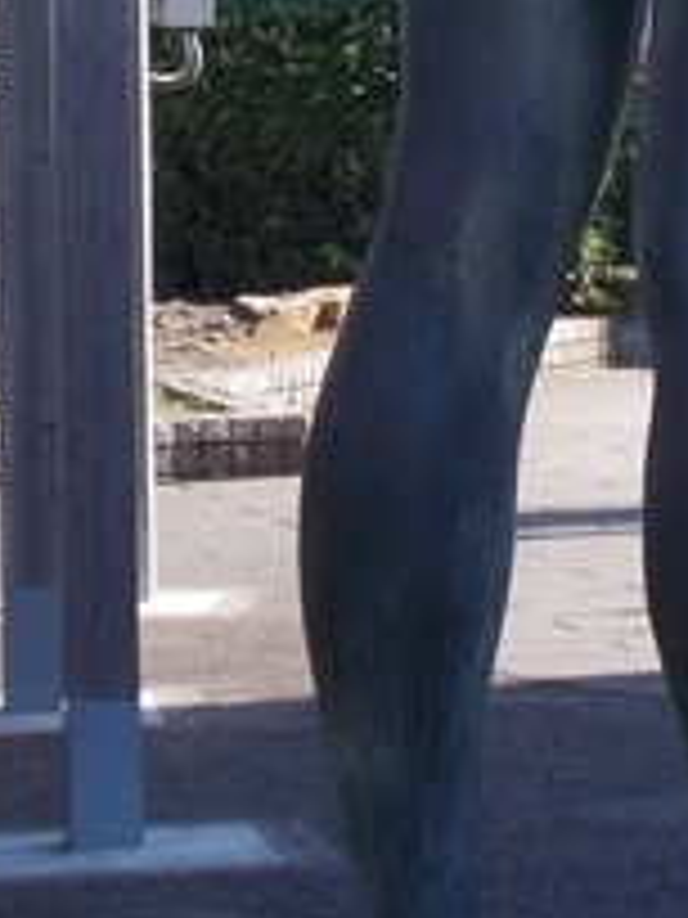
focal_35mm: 227
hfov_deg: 6.5
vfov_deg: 8.5
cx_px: 715
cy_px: -441
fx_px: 6016
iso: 125
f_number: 4.9
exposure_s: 1/250
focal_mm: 10.3
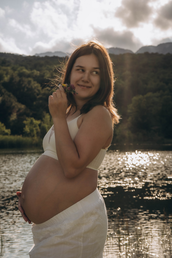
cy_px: 129
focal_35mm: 56
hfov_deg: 24.2
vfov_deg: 35.6
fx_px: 401
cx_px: 86
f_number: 7.1
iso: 320
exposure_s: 1/800
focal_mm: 56
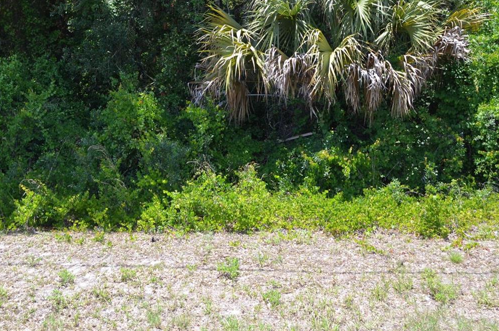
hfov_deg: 41.2
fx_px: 664
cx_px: 225
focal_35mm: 48
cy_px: 71
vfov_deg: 27.4
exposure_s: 1/1000
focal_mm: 20
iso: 400
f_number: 4
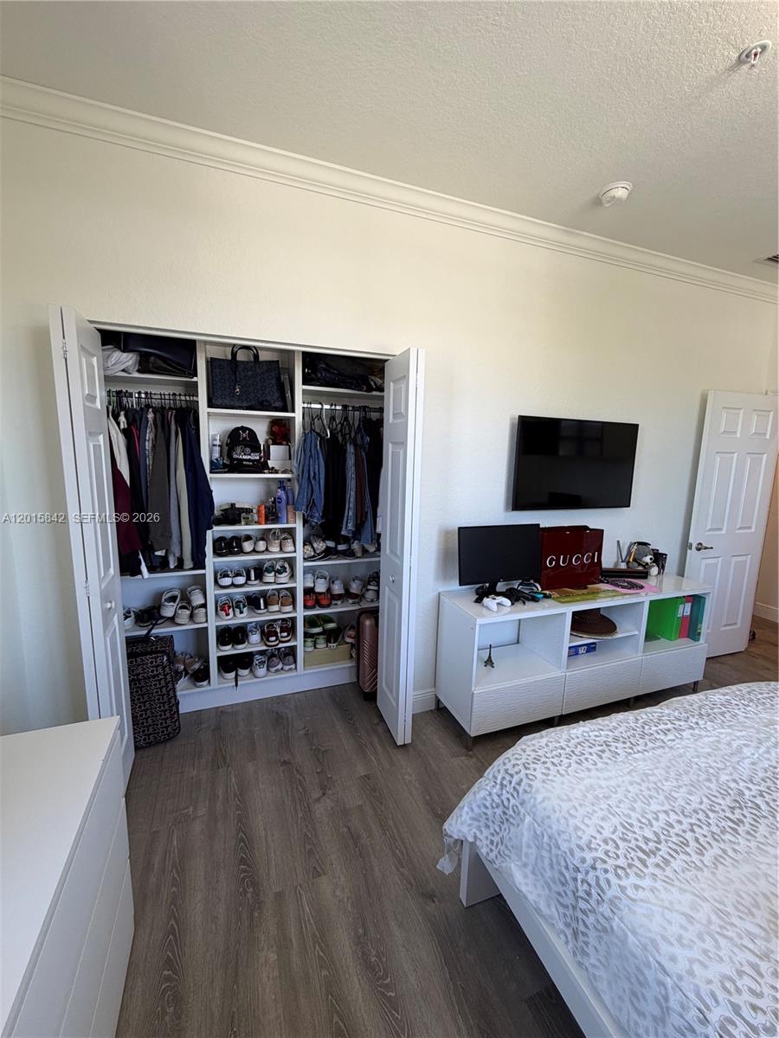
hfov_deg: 85.7
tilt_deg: -9.0
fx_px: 420
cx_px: 390
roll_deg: -0.9
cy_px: 519
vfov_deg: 102.1
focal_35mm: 14
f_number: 2.2
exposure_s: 1/120
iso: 160
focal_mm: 2.22
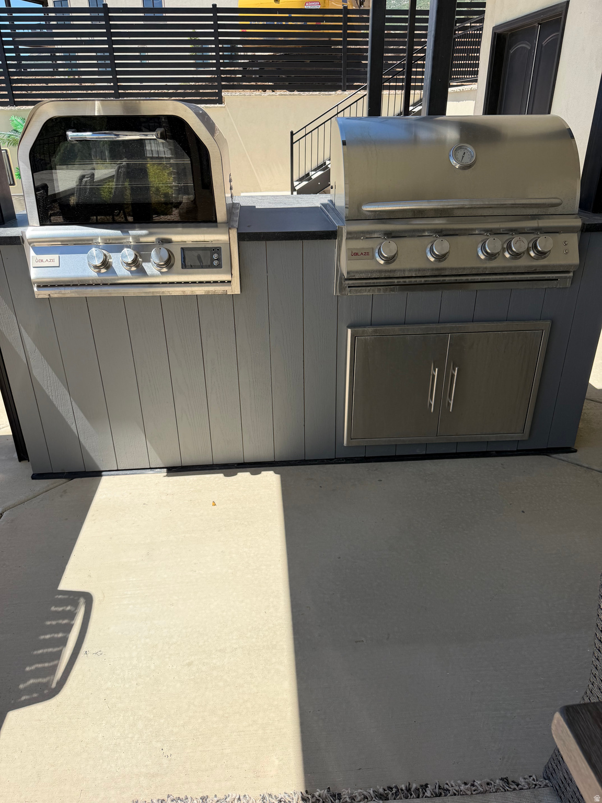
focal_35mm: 24
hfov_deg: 56.8
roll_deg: +0.5
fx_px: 557
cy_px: 402
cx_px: 301
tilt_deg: -26.5
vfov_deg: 71.6
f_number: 1.78
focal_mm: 6.76
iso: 80
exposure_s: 1/3145
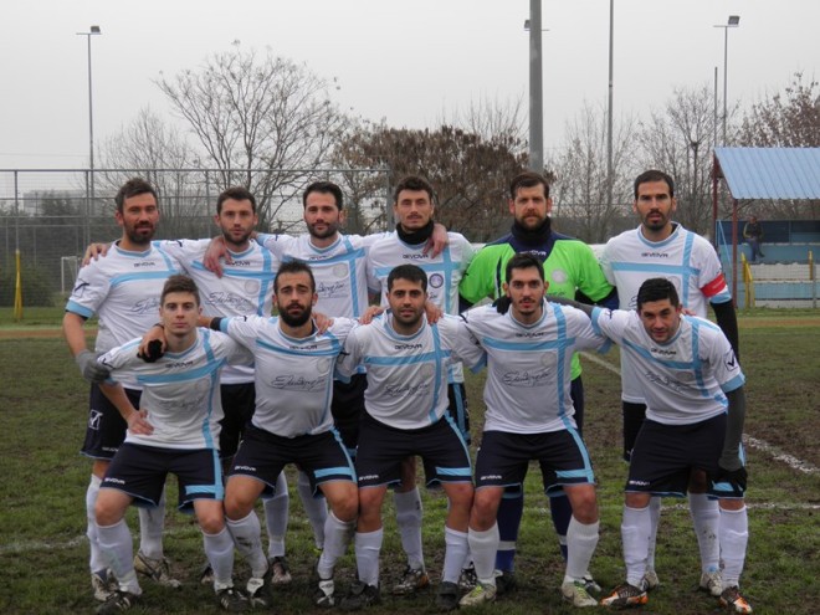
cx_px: 410
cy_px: 308
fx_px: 1895
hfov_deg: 24.4
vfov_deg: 18.4
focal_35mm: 80
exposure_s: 1/100
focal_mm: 14.4
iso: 50
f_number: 3.9
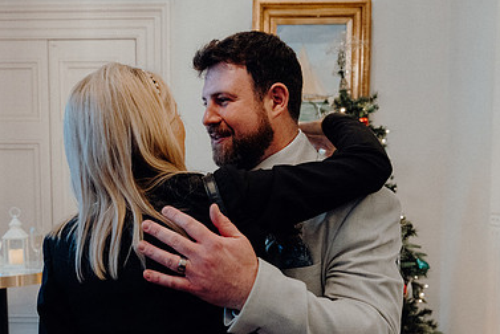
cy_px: 231
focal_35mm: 40
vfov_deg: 33.1
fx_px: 556
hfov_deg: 48.1
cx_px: 199
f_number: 3.5
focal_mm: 26
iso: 5000
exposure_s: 1/200
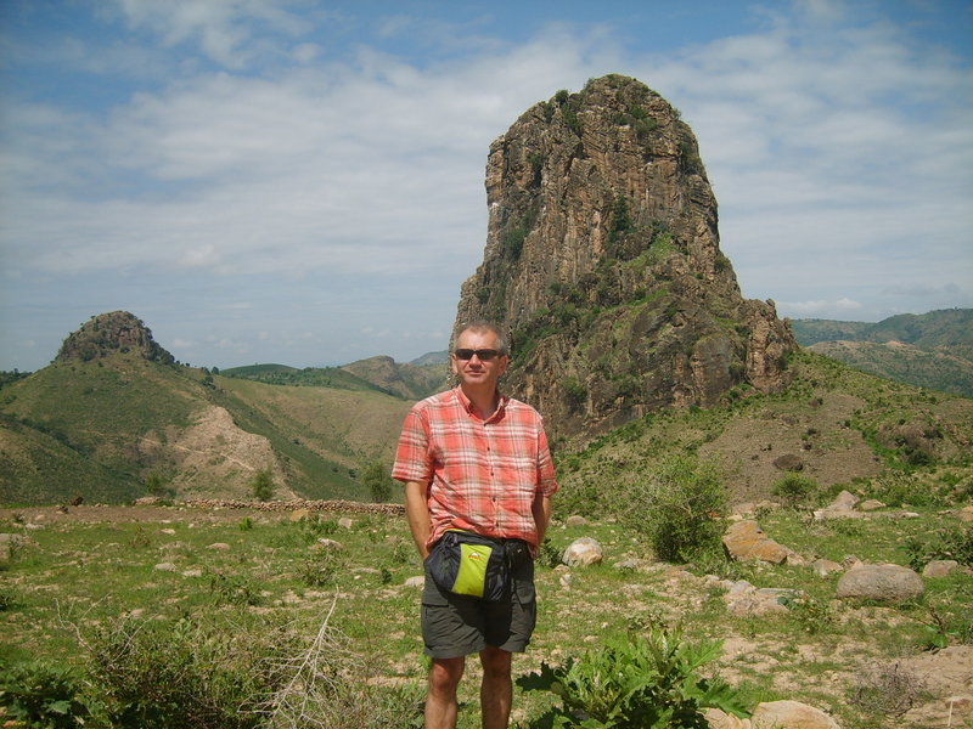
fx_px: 984
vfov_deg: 40.7
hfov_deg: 52.6
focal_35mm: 35
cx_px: 486
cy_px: 364
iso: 50
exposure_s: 1/180
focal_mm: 5.8
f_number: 7.1
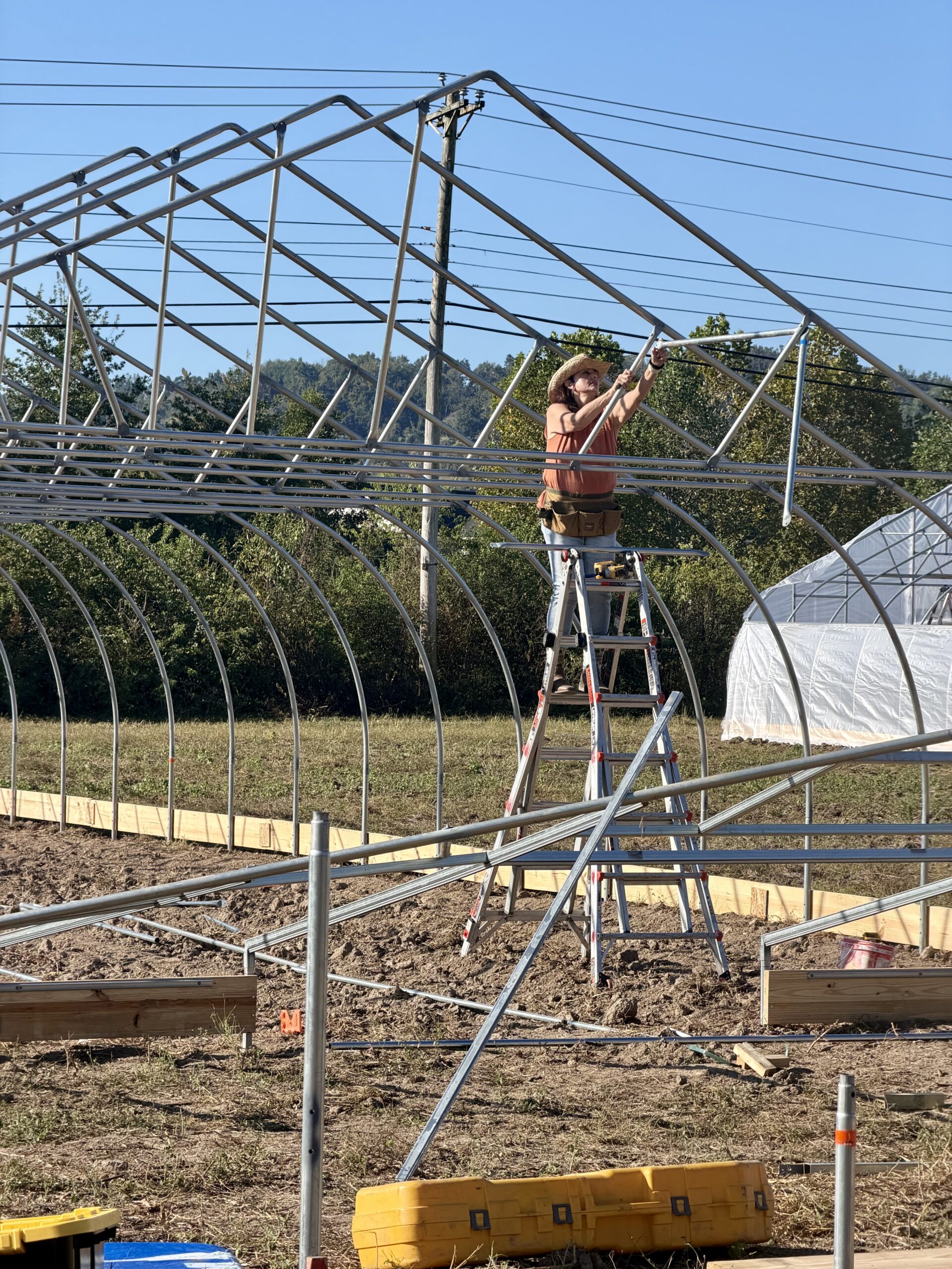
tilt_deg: +1.3
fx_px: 3667
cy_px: 634
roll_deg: -0.8
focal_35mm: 100
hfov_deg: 14.8
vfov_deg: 19.6
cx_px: 476
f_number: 2.8
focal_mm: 16.89
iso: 32
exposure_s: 1/638
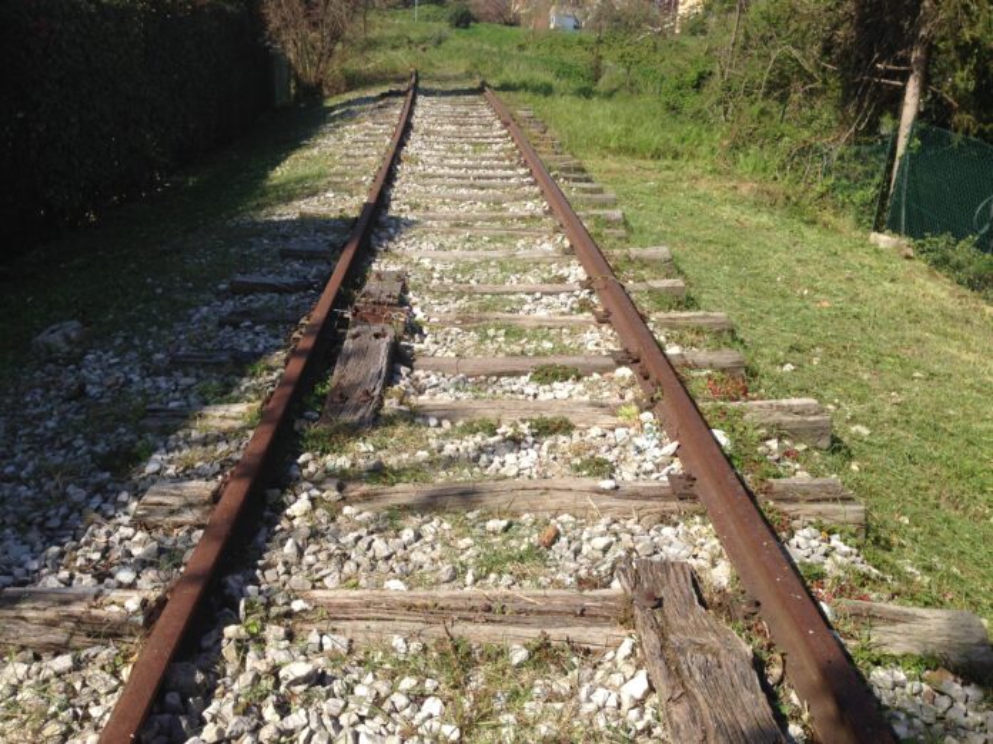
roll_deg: -4.7
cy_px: 372
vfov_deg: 42.9
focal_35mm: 33
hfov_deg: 55.4
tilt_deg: -22.1
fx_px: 947
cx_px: 496
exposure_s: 1/1427
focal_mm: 4.12
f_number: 2.4
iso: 50
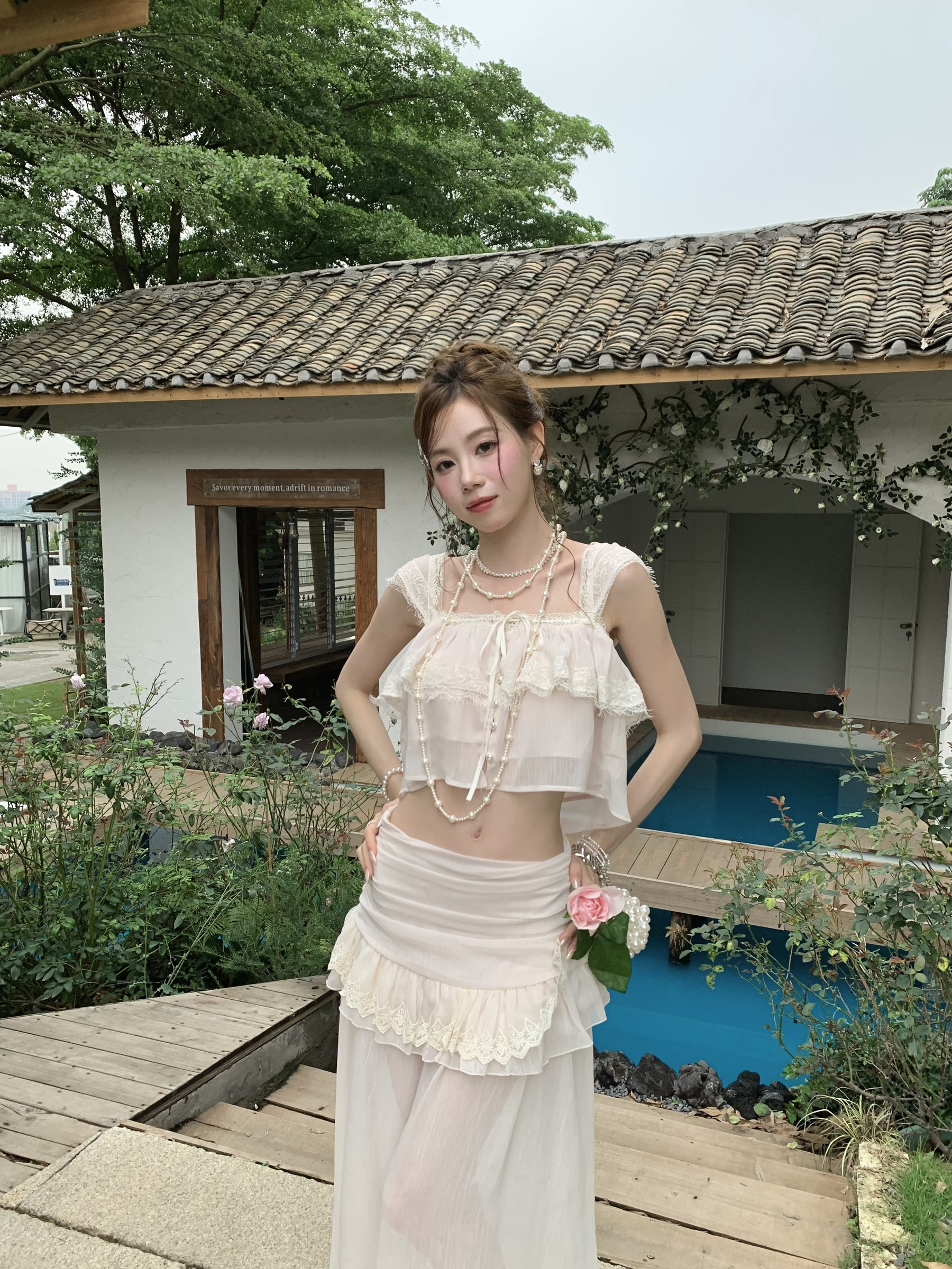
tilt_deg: -8.3
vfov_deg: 67.3
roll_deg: +0.1
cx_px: 476
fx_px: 953
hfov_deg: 53.1
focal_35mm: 26
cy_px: 634
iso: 80
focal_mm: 4.25
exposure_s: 1/121
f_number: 1.8
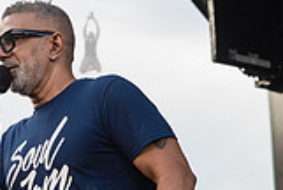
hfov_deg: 11.0
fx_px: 1473
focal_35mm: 187
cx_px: 90
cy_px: 212
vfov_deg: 7.3
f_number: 4
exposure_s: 1/500
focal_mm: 52
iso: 250
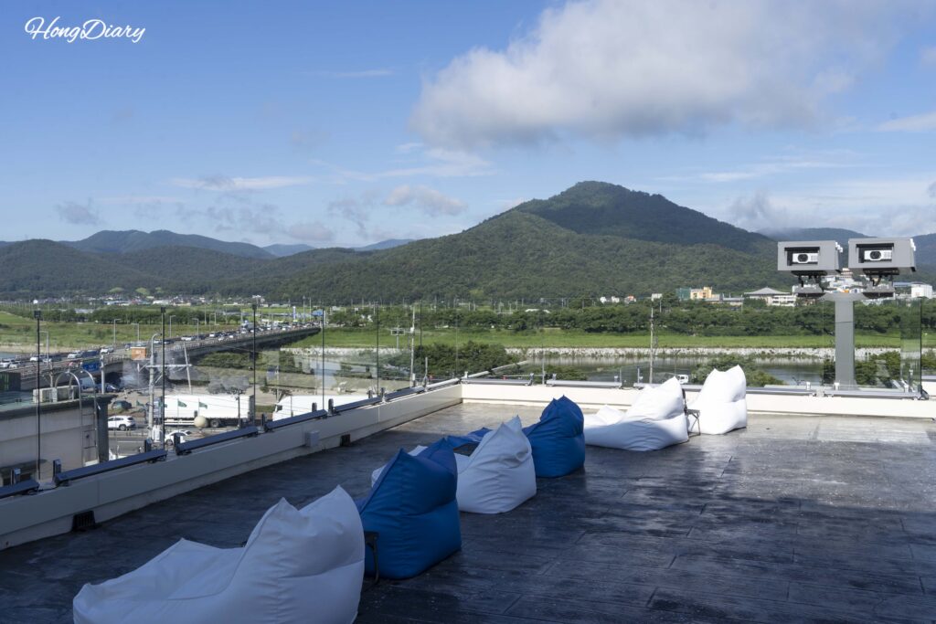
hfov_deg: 57.2
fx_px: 858
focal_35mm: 33
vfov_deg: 40.0
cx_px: 468
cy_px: 312
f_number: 11
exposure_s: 1/200
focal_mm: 33
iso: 100
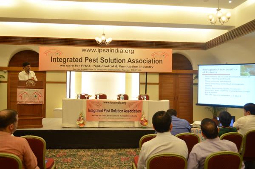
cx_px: 128
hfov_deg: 57.3
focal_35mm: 33
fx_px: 233
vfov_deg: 39.8
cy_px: 84
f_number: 4
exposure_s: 1/50
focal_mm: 22
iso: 1000
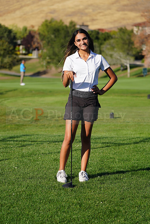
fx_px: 856
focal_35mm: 137
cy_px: 112
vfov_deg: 15.0
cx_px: 75
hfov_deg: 10.0
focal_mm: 137
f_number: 5
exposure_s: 1/640
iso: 100
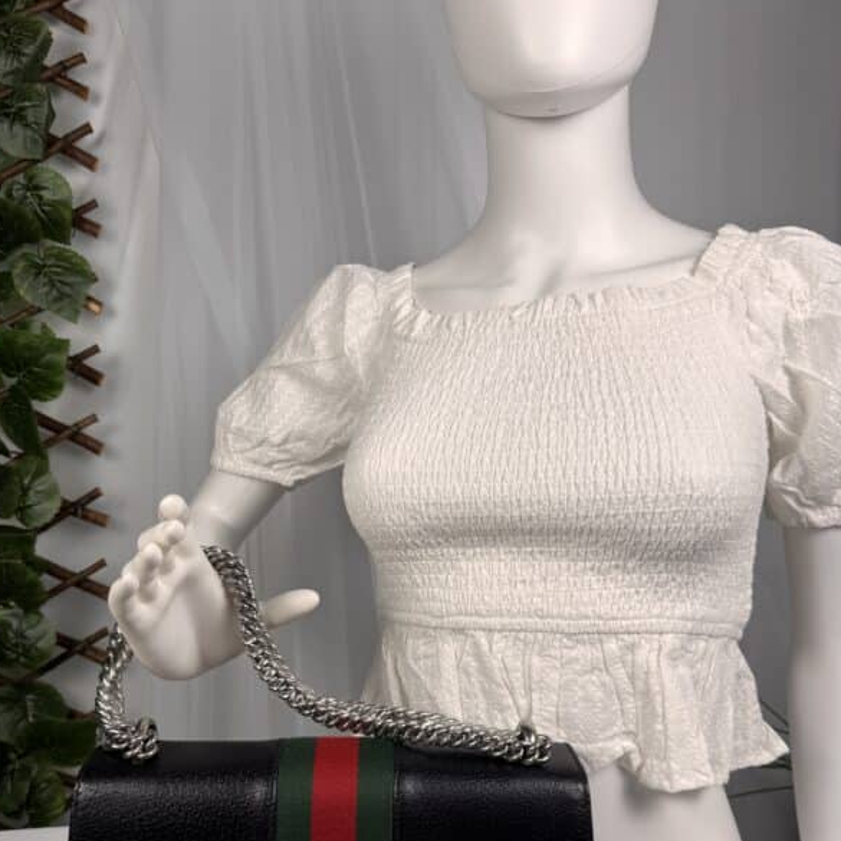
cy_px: 541
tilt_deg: -7.7
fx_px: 797
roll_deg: -0.4
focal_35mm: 29
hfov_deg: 55.6
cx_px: 411
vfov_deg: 54.8
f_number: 1.78
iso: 80
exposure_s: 1/383
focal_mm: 6.76
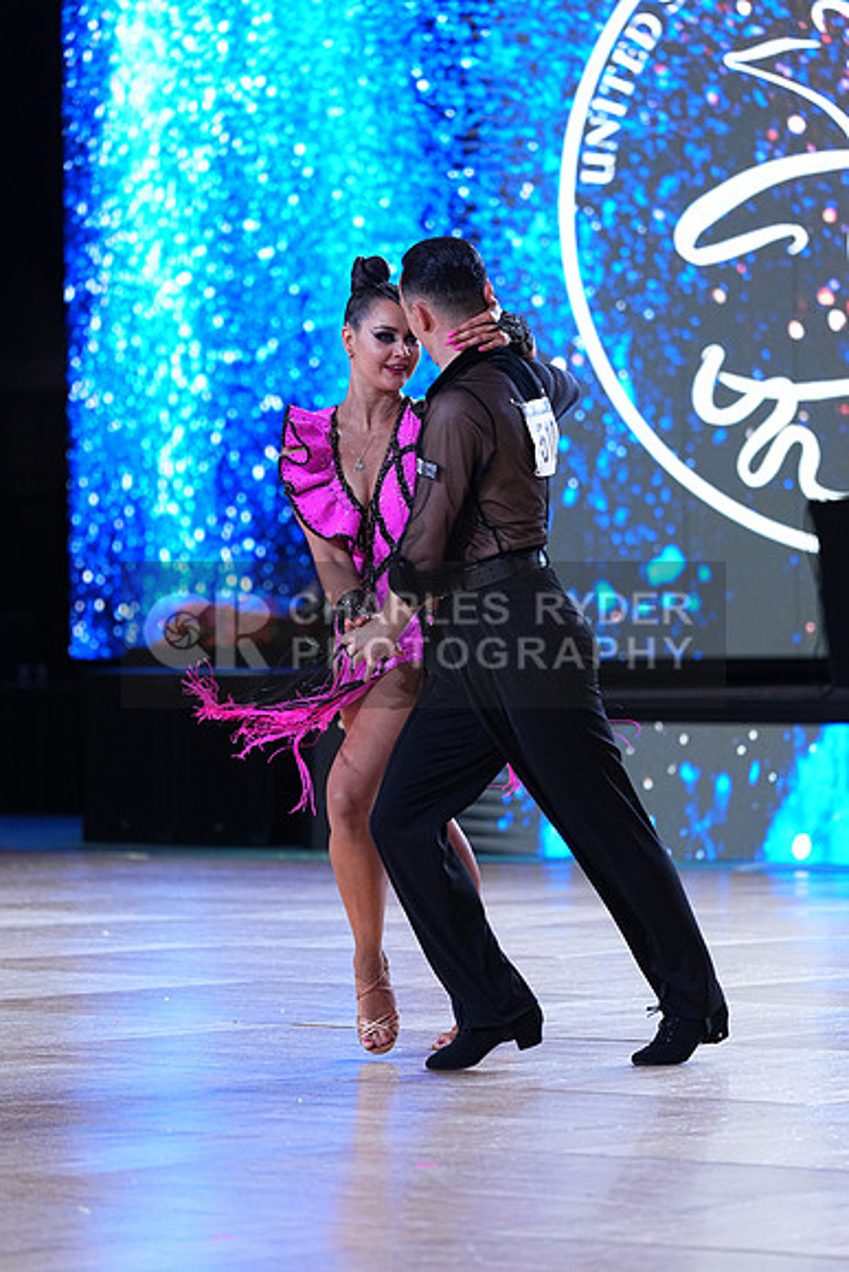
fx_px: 6363
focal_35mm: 180
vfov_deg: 11.4
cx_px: 424
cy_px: 636
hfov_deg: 7.6
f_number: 4
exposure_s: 1/500
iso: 1600
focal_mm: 180
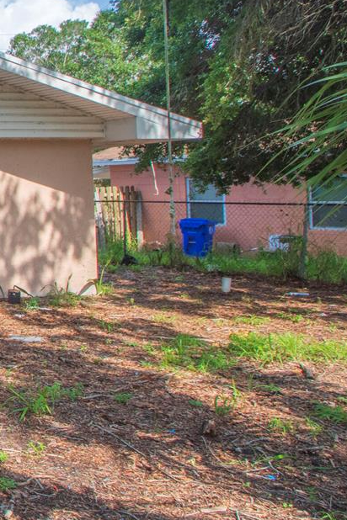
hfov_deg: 21.0
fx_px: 645
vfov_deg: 42.9
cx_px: -270
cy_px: 148
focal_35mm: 45
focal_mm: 11.5
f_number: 8
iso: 320
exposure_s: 1/500
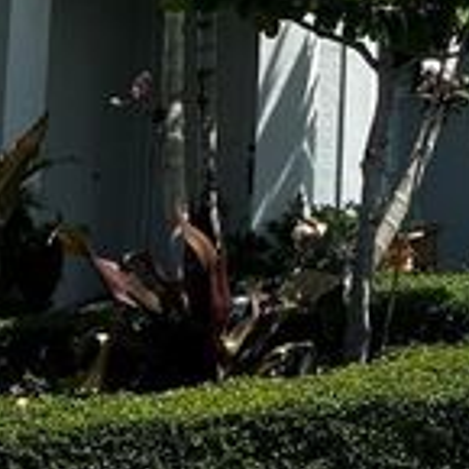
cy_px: -99
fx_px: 1625
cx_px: 702
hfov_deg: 15.2
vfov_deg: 15.8
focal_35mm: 106
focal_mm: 5.7
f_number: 1.5
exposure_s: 1/4630
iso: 50
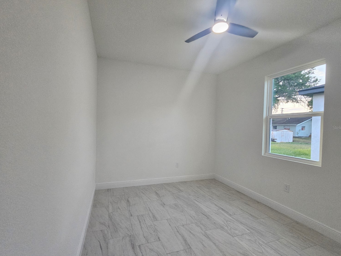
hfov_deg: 102.1
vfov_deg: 85.7
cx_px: 171
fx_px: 138
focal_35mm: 14
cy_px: 127
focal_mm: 2.2
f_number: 2.2
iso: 250
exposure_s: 1/77.4
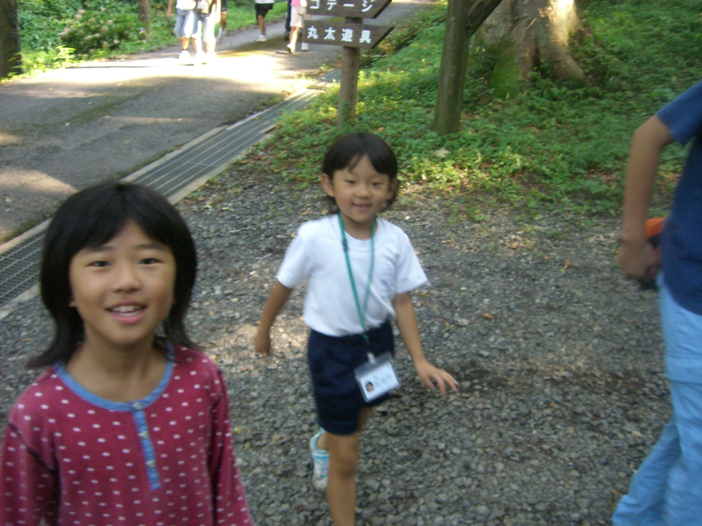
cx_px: 351
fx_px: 771
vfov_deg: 37.7
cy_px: 263
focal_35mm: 38
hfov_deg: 49.0
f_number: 2.7
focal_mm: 6.2
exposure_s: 1/80
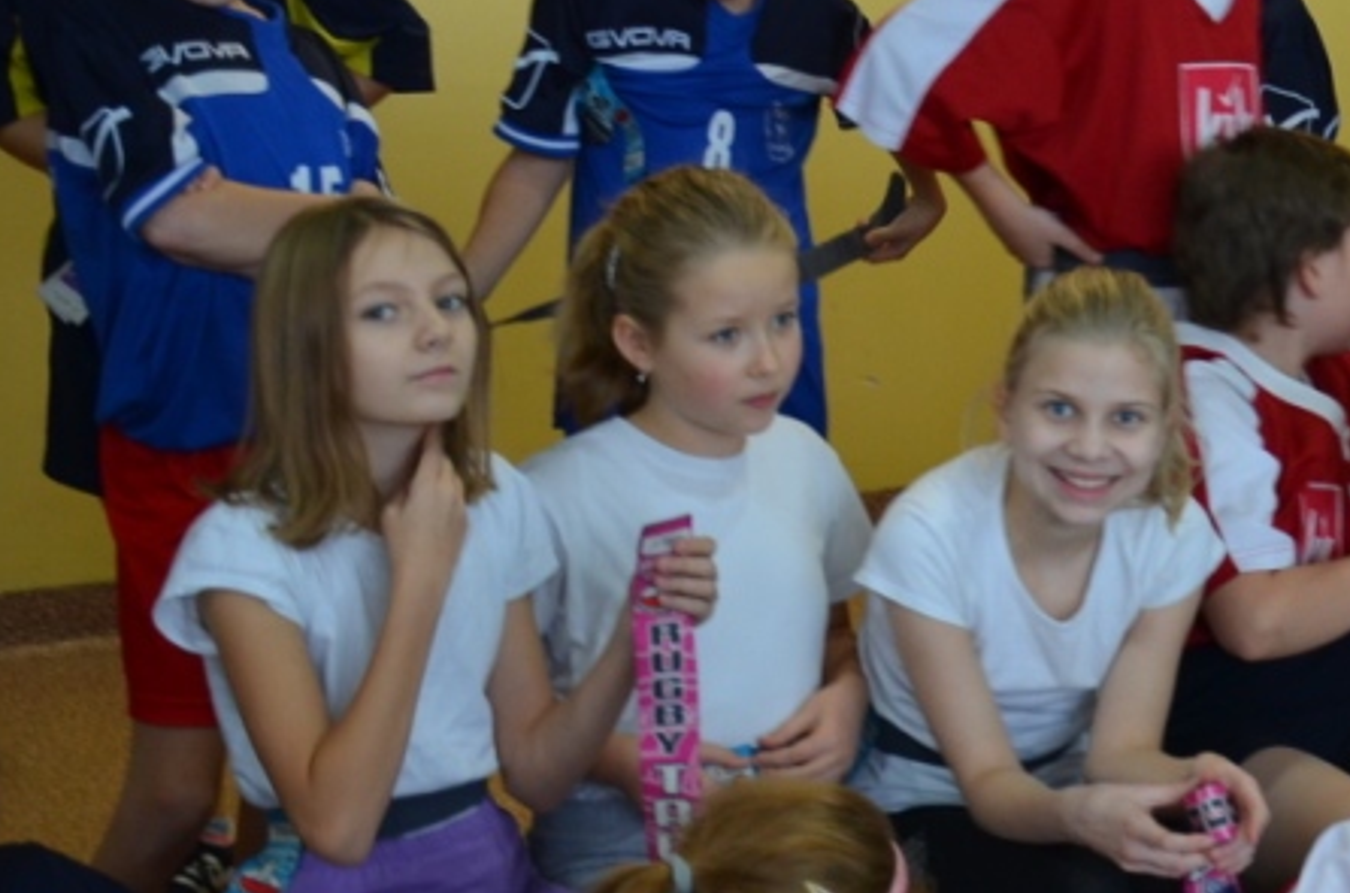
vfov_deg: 15.7
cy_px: 227
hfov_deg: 22.5
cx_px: 1420
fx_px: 3223
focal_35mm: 86
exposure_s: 1/60
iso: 640
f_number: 4
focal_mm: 25
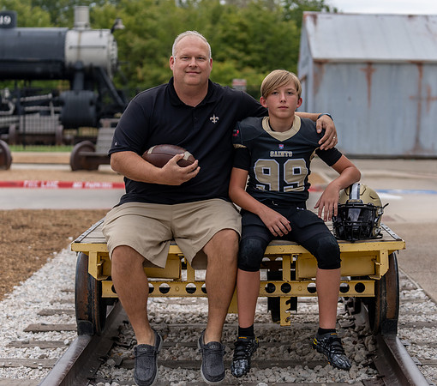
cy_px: 183
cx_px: 247
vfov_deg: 18.2
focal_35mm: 89
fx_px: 1203
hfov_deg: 20.6
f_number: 2.8
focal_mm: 70
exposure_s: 1/320
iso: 250
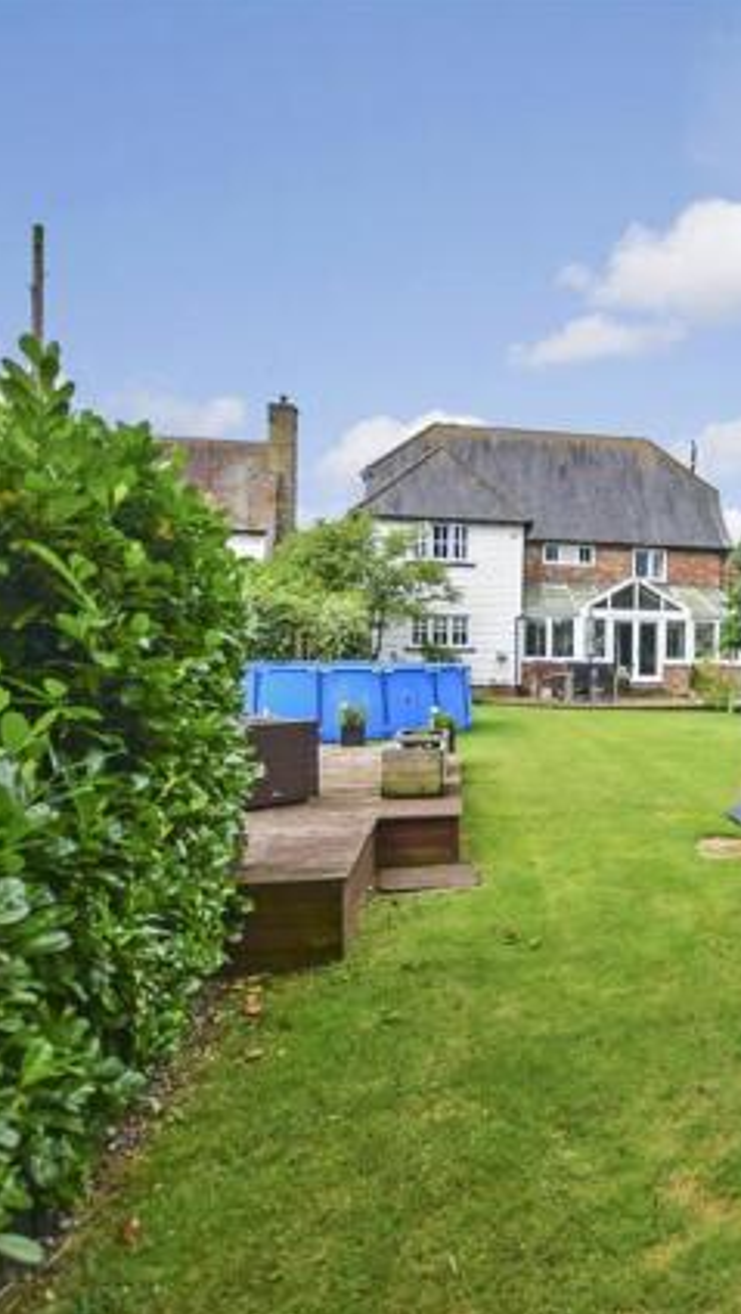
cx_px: 694
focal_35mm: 34
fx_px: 1186
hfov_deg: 32.6
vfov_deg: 58.0
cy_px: 671
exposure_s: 1/1250
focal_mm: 14
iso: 400
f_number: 4
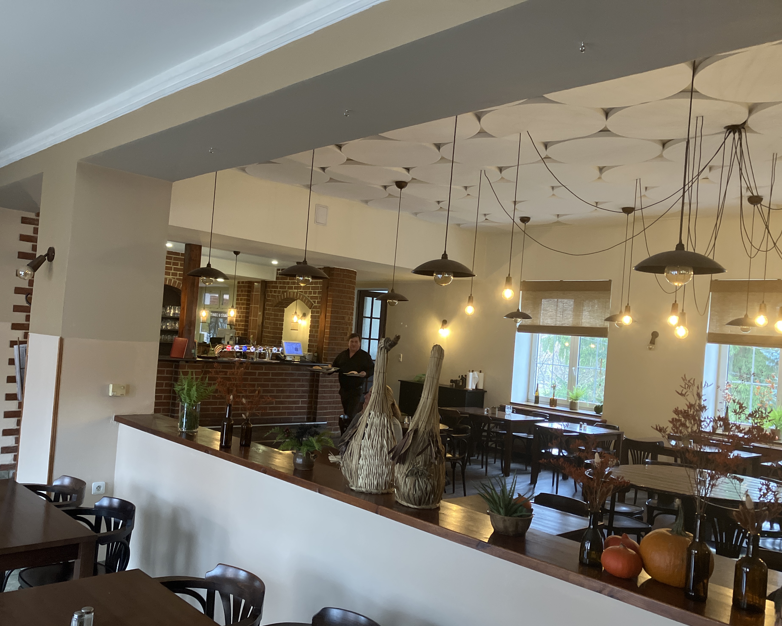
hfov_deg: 58.7
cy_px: 321
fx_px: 694
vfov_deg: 48.5
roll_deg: -5.4
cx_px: 357
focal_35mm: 30
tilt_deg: +0.3
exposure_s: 1/60
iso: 250
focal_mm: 3.99
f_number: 1.8
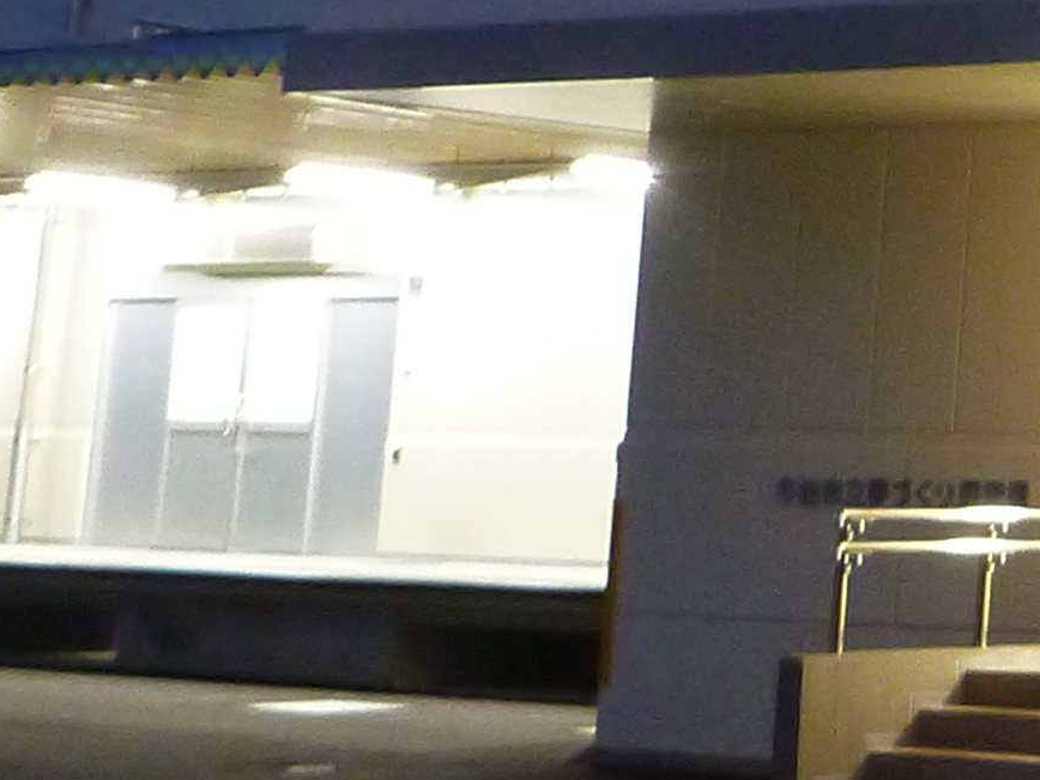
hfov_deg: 13.4
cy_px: -405
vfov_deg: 11.0
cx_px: 1979
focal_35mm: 129
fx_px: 3876
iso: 400
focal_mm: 4.9
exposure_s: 1/6
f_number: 3.3
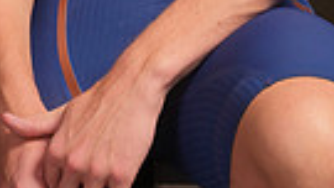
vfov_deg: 4.8
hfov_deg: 8.8
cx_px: 173
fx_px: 2161
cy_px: -359
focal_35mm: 244
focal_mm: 70
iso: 250
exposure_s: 1/160
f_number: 5.6
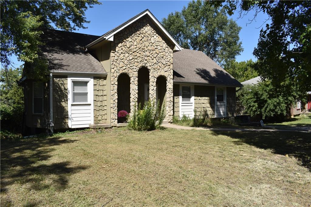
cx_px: 156
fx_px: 233
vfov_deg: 47.9
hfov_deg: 67.4
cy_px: 104
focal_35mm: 27
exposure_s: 1/320
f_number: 9
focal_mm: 18
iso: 200
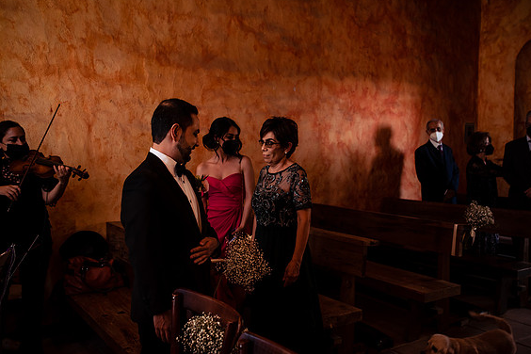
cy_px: 176
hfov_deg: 53.1
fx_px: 531
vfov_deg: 36.9
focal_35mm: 36
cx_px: 272
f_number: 3.5
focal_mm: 35
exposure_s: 1/100
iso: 800
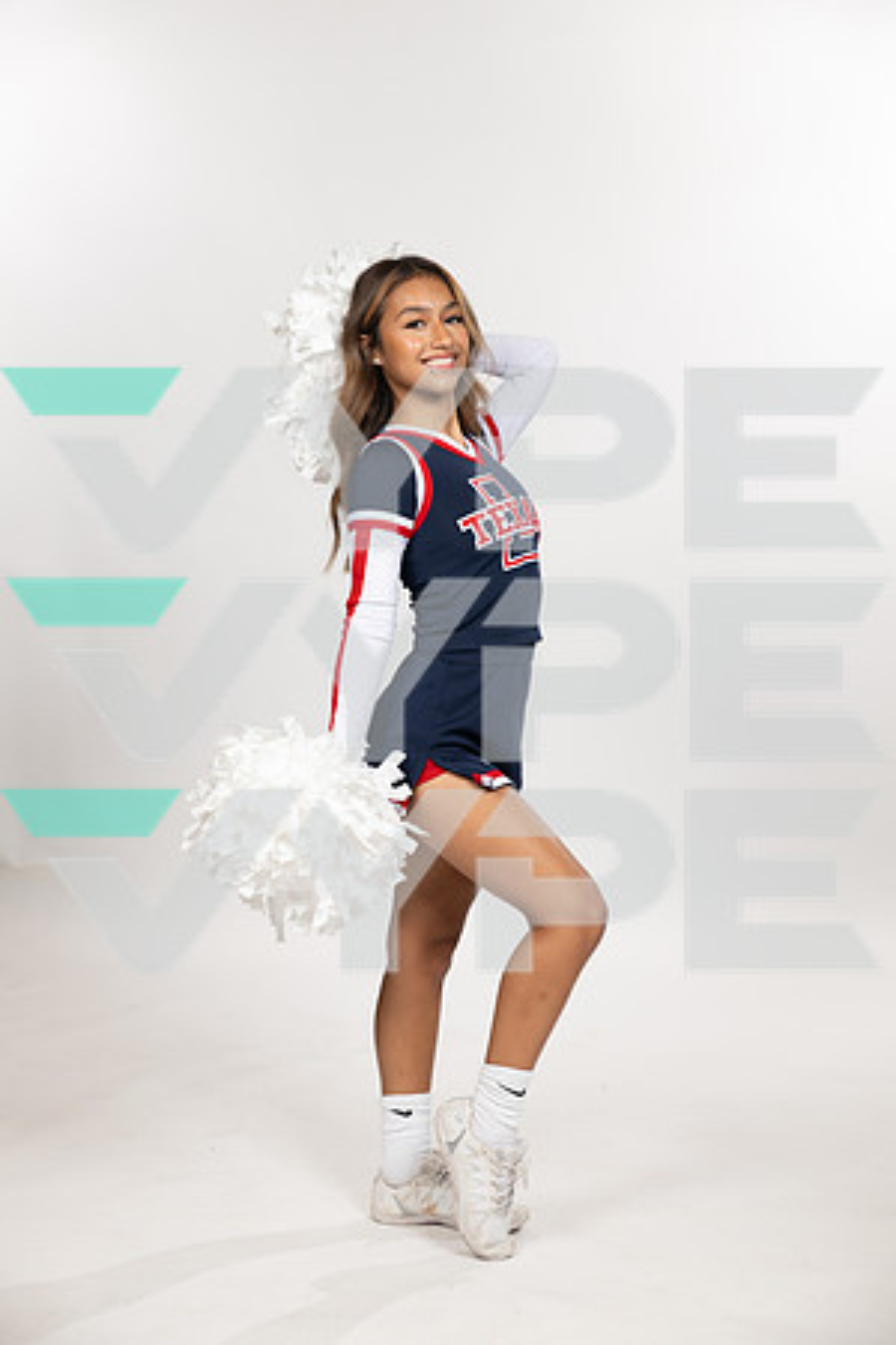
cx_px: 448
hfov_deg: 21.9
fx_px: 2314
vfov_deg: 32.4
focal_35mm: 62
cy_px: 672
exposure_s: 1/250
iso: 200
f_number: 5.6
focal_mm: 62
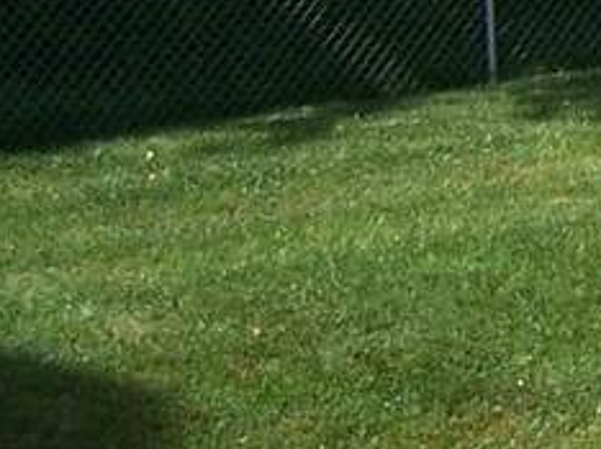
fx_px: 3608
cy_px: 105
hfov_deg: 8.8
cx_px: 1374
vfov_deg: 7.1
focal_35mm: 208
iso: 80
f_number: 2.8
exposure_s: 1/750
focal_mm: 6.3
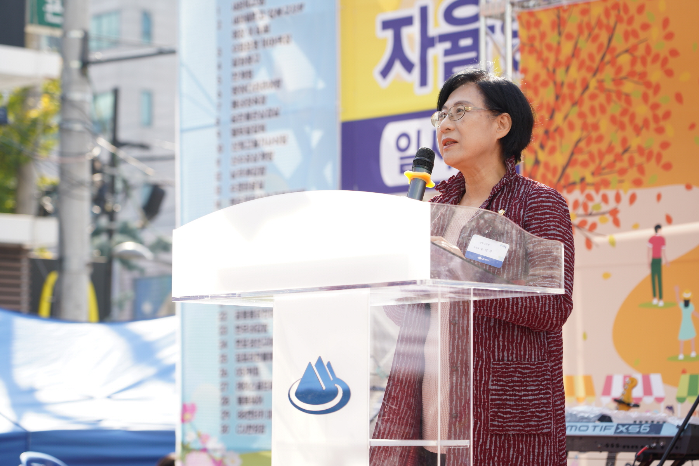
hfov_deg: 19.5
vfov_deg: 13.0
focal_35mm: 105
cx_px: 350
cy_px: 233
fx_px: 2039
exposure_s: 1/160
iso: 100
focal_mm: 105
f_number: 4.5
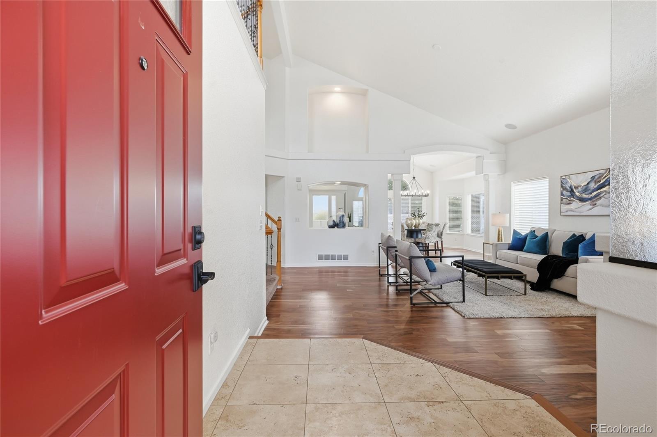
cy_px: 218
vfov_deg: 73.7
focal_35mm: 16
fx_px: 292
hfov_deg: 96.8
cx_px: 328
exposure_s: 1/640
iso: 400
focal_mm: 16
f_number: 8
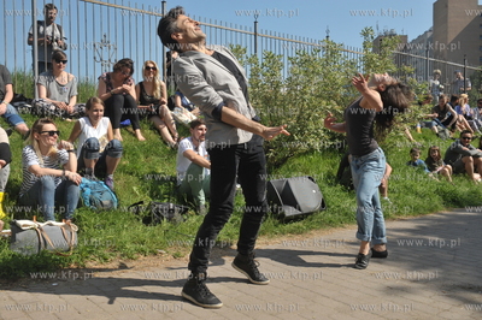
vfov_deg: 36.8
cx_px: 241
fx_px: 482
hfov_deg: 53.2
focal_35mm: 36
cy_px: 160
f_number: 9
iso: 400
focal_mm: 36
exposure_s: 1/800
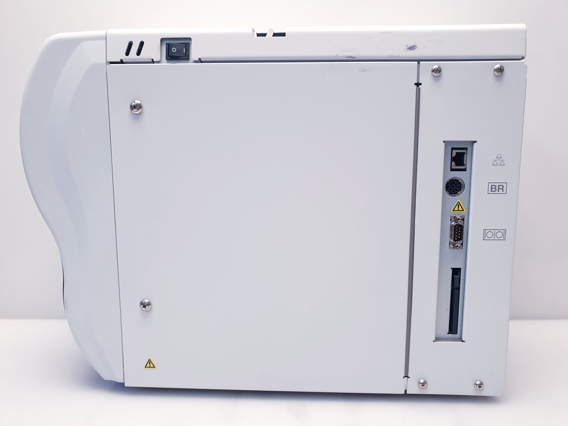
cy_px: 213
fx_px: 427
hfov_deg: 67.3
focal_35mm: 26
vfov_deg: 53.1
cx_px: 284
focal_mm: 4.3
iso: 80
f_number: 2.4
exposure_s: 1/50
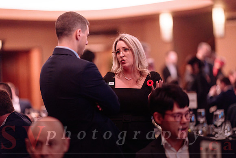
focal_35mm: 105
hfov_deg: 19.5
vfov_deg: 13.0
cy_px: 79
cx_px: 118
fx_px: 688
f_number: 1.4
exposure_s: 1/160
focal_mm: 105
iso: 2500
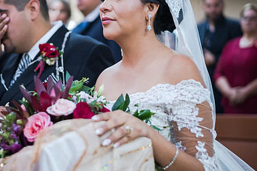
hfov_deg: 26.1
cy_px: 53
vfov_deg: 17.6
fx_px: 549
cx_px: 78
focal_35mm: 77
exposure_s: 1/200
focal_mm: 50
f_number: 1.8
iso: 1600
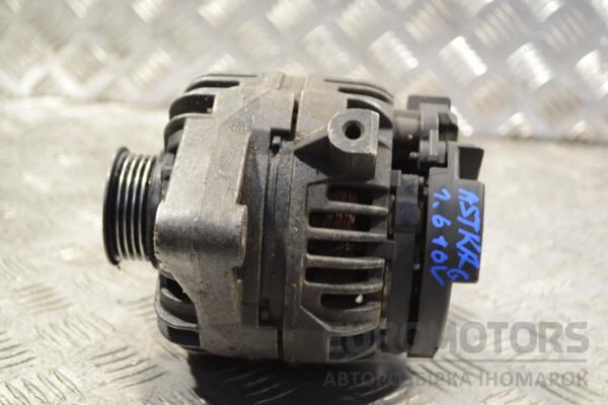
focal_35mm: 60
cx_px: 304
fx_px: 1013
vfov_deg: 22.6
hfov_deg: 33.4
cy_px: 202
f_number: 5.3
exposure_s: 1/30
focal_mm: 40
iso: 500
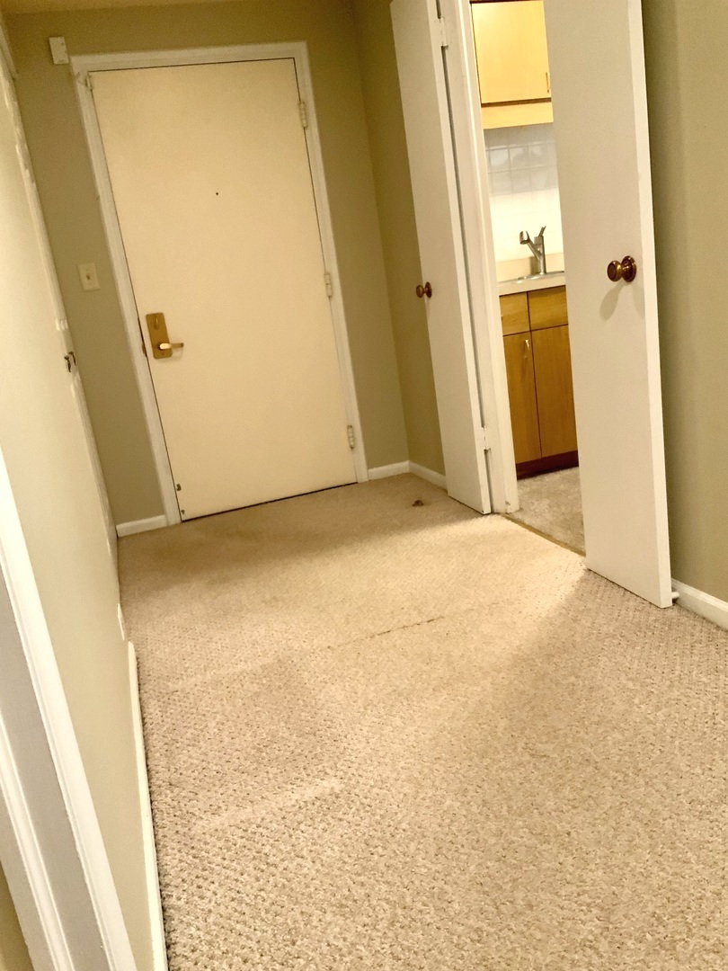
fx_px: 813
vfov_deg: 61.7
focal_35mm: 29
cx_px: 364
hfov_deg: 48.2
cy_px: 486
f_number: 1.8
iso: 250
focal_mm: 3
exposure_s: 1/40
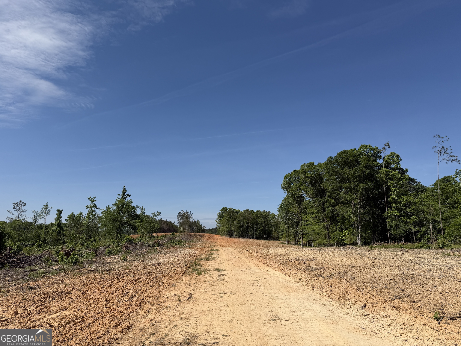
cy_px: 173
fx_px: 320
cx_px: 230
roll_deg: -0.2
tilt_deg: +11.6
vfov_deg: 56.8
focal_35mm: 24
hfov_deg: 71.6
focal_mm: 6.76
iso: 80
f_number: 1.78
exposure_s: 1/6711
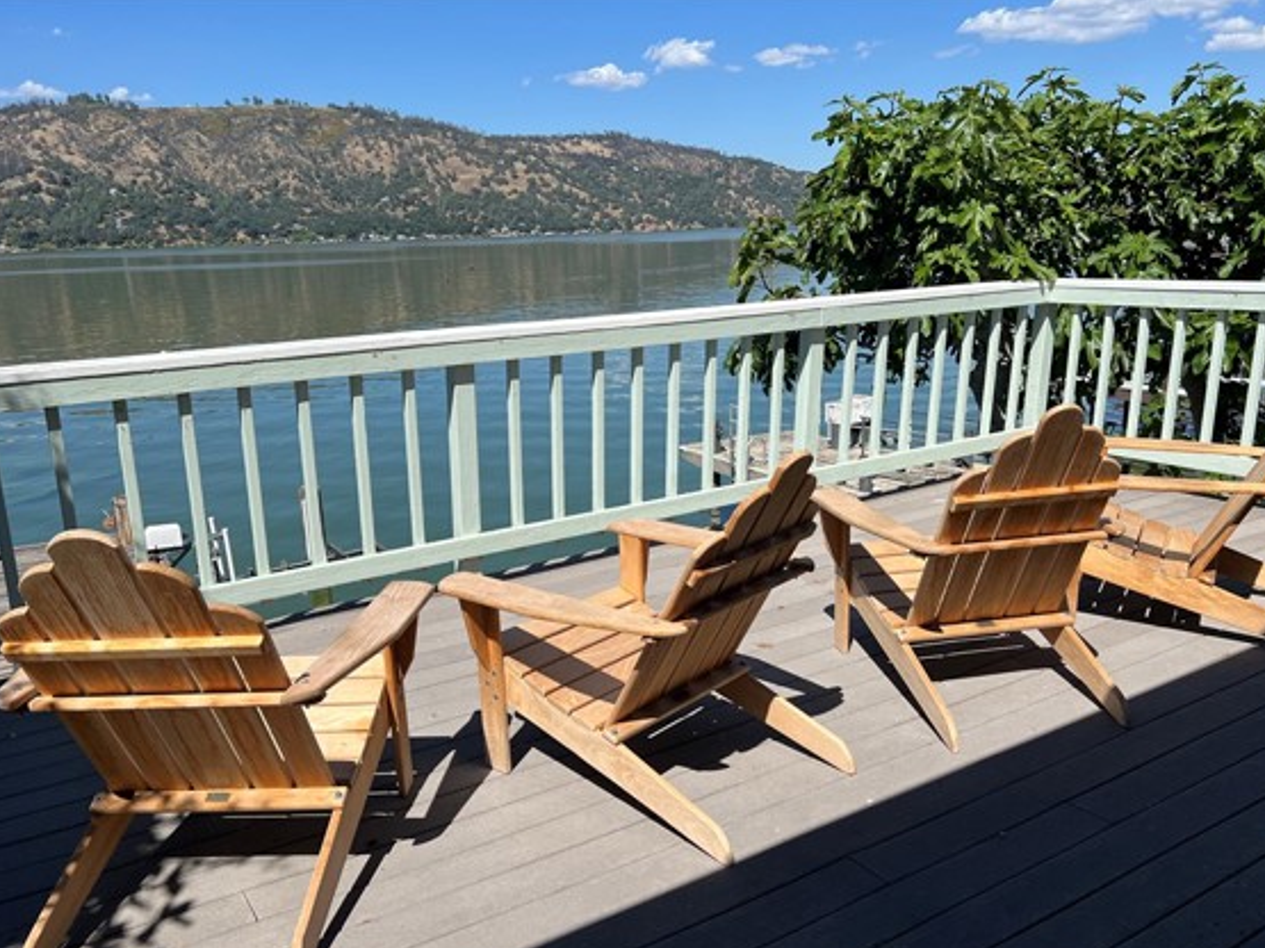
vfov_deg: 46.7
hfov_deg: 59.9
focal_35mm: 30
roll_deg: +2.3
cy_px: 540
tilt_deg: -16.9
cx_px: 675
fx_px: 1096
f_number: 1.5
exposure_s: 1/4444
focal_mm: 5.7
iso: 50
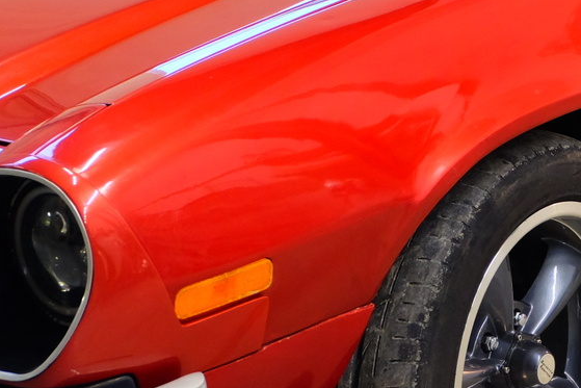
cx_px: 598
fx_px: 2034
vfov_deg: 10.9
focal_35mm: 126
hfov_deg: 15.9
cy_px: 137
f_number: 4.7
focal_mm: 29.5
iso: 800
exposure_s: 1/17
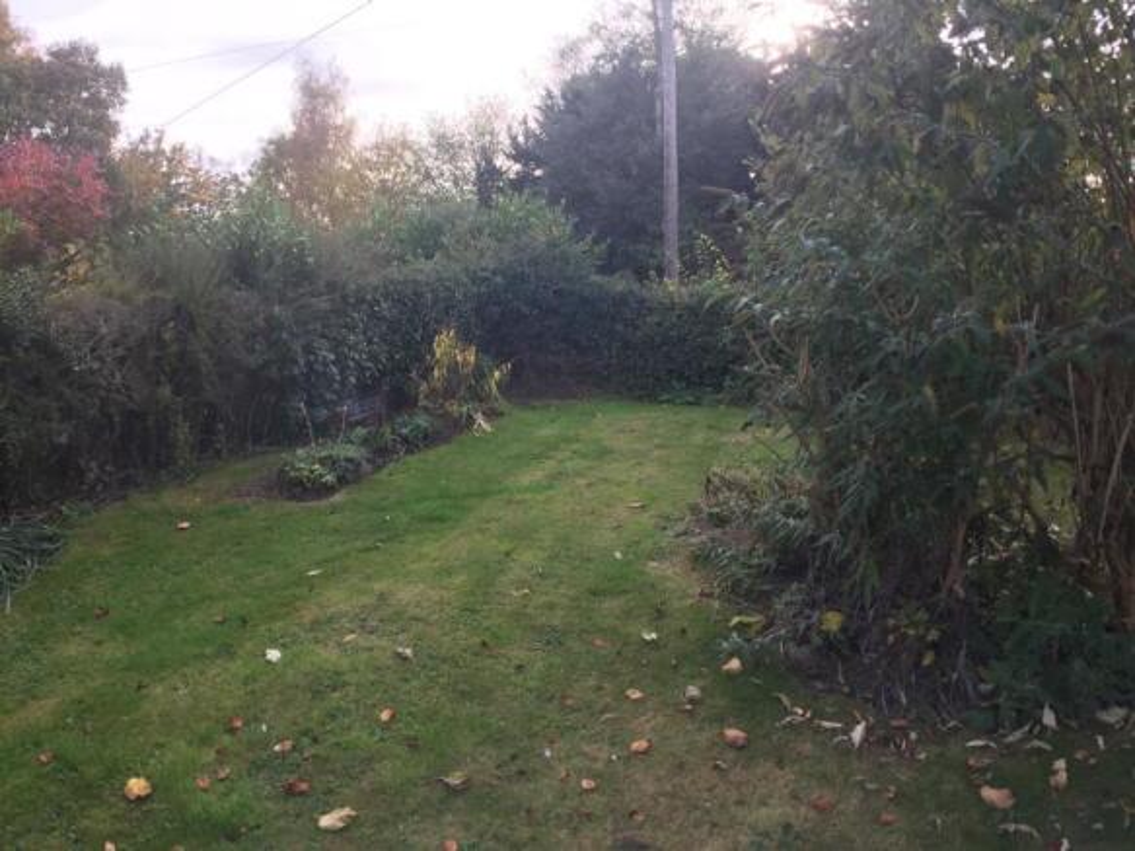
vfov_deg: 48.2
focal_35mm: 29
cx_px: 568
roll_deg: -1.2
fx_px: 951
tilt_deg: -8.9
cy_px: 426
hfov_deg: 61.7
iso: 32
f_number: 2.2
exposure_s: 1/181
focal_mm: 4.15
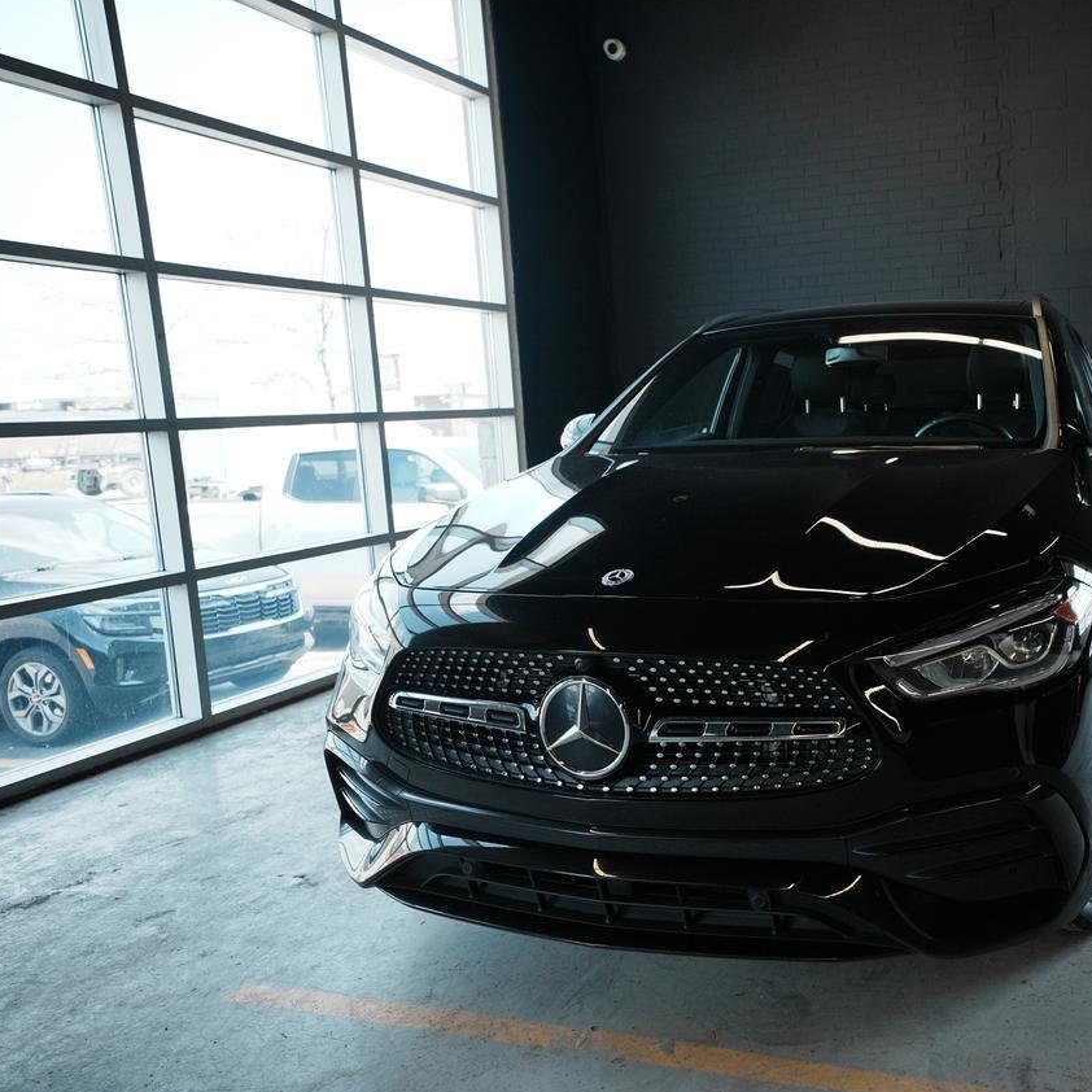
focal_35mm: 31
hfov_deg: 50.3
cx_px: 821
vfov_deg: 52.5
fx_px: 1106
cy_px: 545
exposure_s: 1/200
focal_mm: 24
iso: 250
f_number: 4
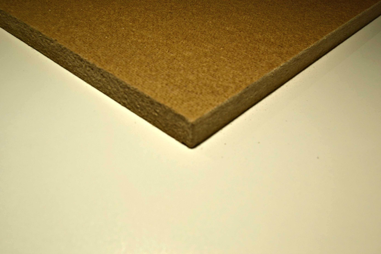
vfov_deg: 36.9
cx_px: 190
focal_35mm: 36
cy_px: 127
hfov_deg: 53.1
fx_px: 381
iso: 100
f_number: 7.1
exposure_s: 1/125
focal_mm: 24
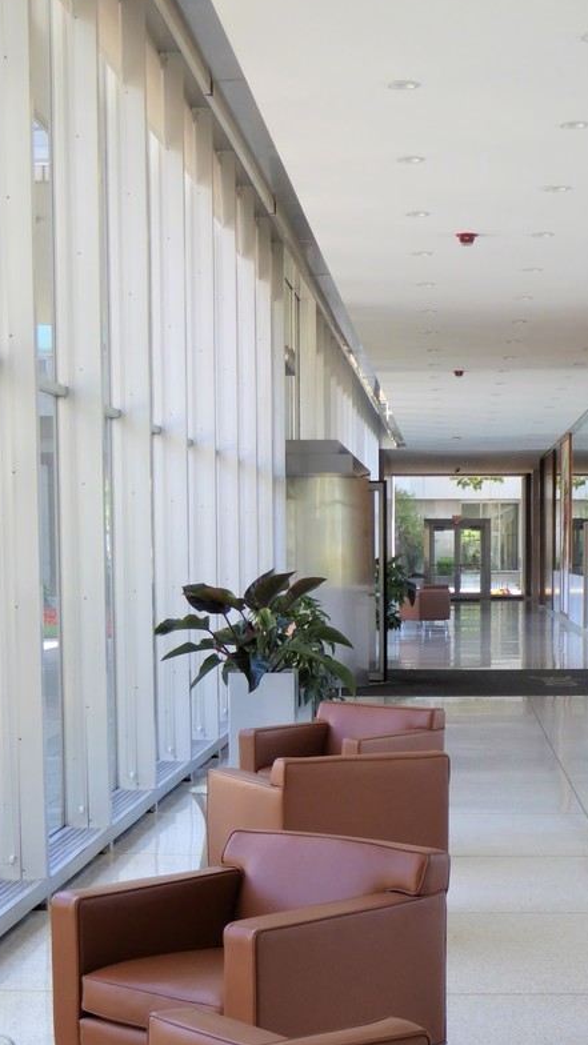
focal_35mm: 66
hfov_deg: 18.2
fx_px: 1829
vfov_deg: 31.6
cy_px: 701
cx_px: 433
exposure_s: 1/60
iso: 125
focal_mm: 7.8
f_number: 3.9
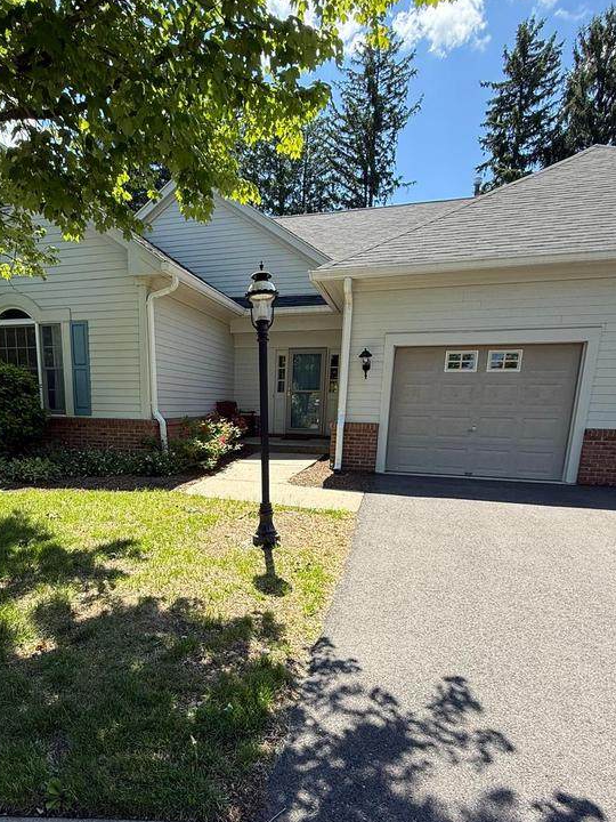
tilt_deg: -11.9
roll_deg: -1.1
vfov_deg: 77.6
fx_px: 498
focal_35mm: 21
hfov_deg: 62.6
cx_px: 230
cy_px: 514
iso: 50
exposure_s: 1/602
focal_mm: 2.22
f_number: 2.2
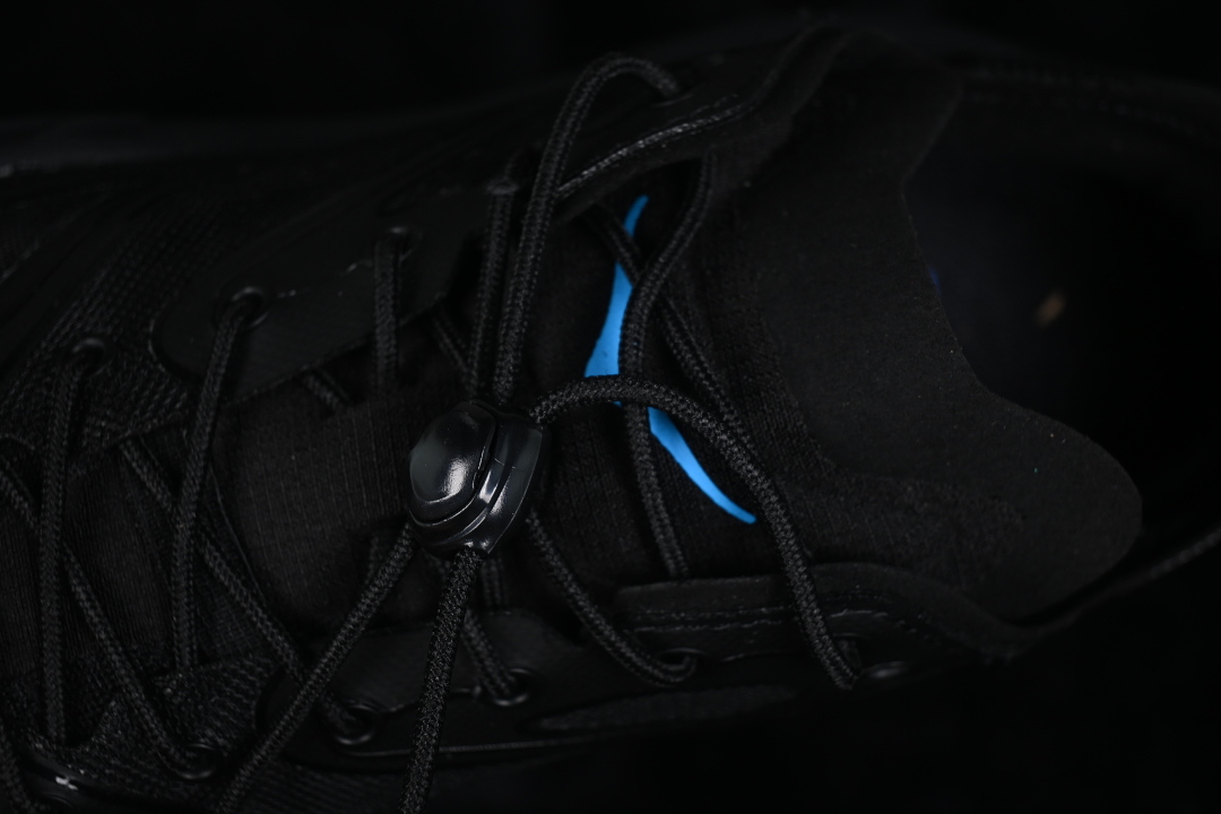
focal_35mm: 75
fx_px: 2544
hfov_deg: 27.0
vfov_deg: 18.2
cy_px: 407
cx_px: 610
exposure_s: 1/60
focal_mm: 50
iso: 160
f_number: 6.3
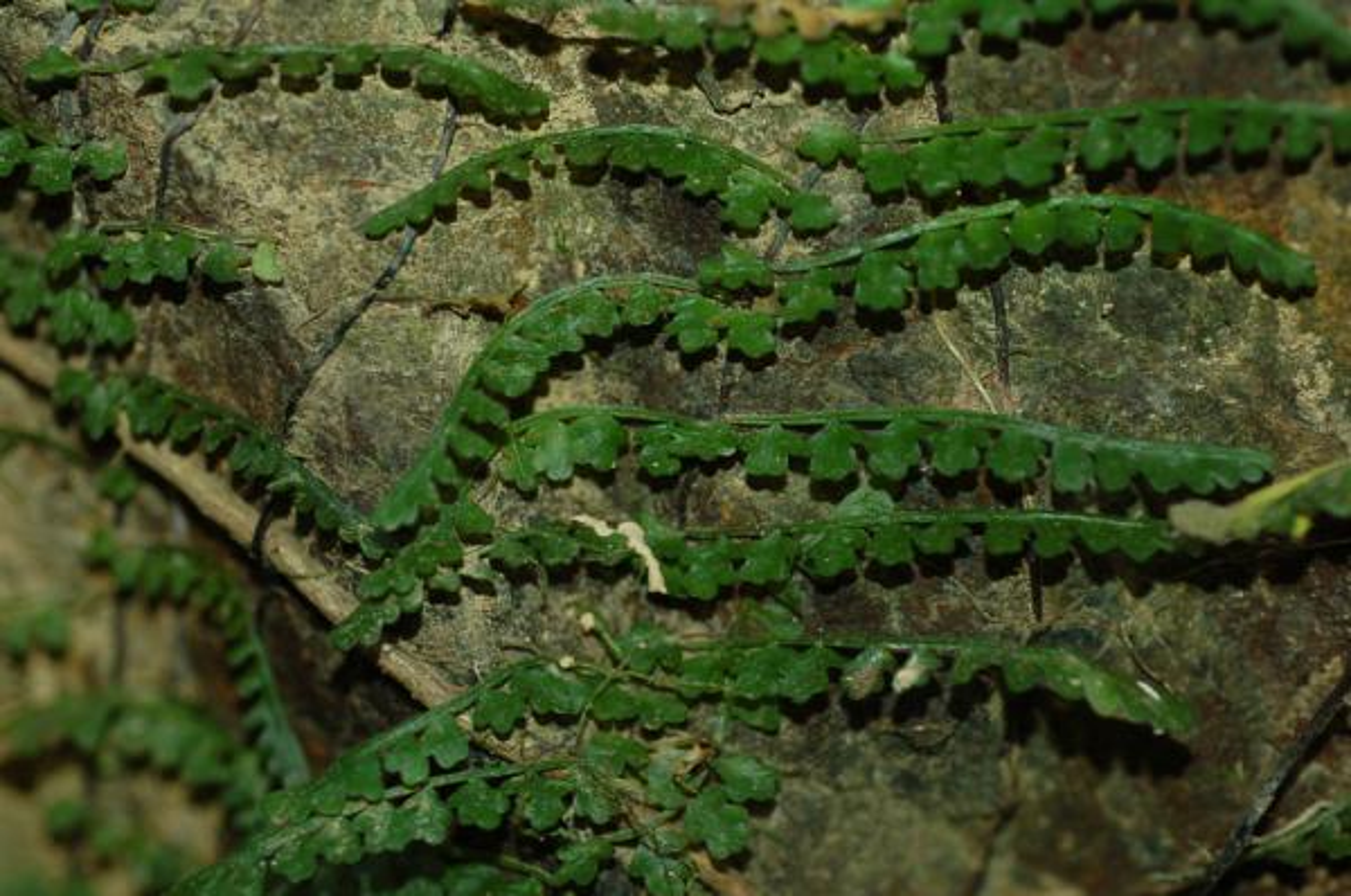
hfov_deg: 22.7
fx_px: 3372
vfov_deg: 15.1
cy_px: 448
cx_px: 676
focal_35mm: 90
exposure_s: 1/60
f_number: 3.5
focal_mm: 60
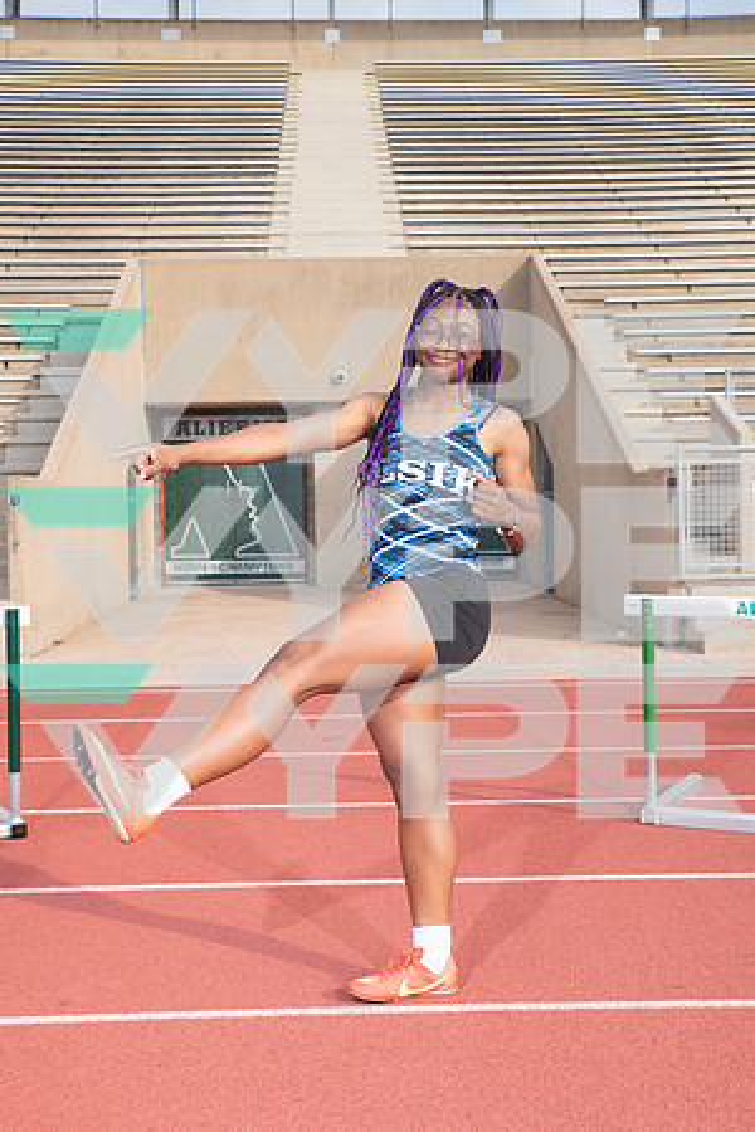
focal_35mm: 48
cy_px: 566
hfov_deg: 28.1
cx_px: 378
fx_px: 1510
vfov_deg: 41.1
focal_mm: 48
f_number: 8
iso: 160
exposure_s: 1/250
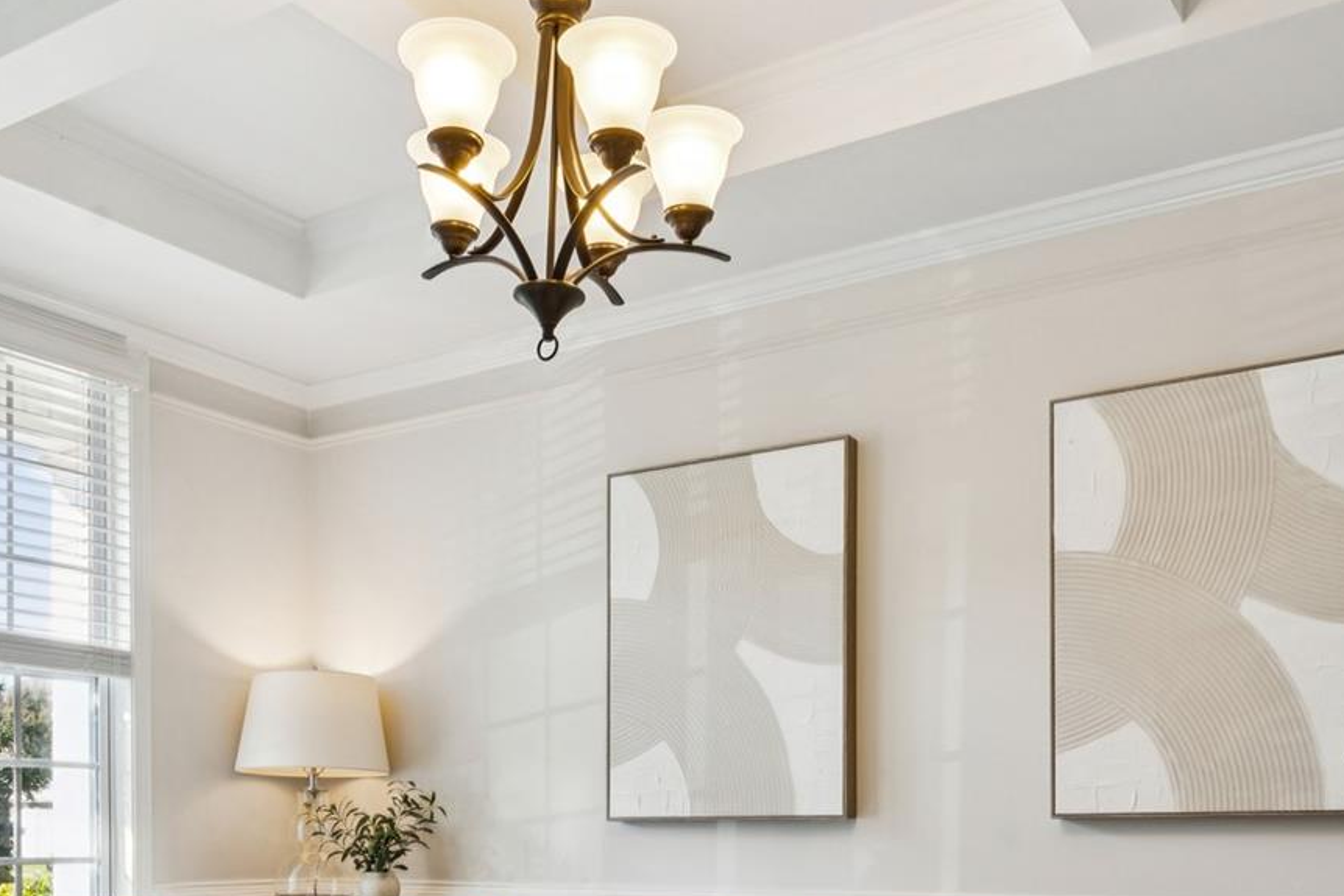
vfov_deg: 32.8
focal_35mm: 38
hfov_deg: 50.4
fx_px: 1428
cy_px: 831
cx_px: 617
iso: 200
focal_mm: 16.1
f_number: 13
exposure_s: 1/6
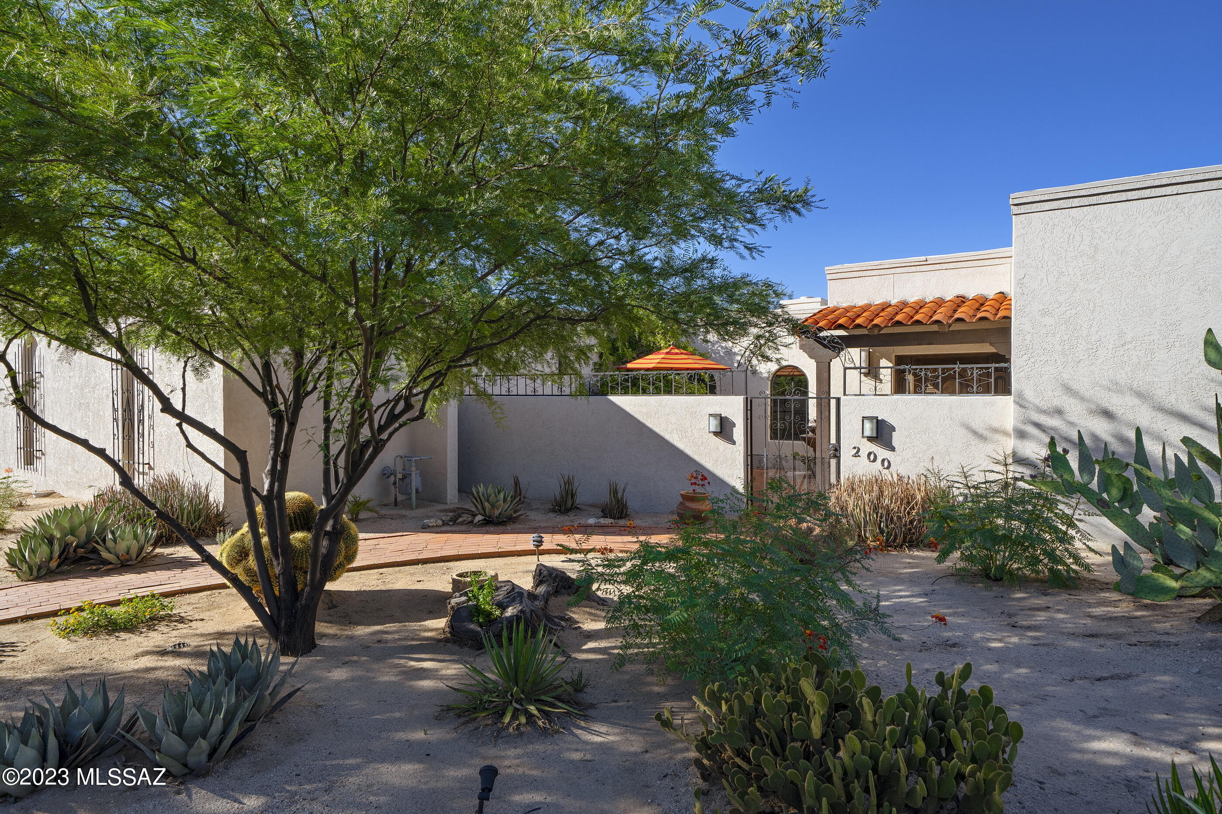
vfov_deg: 64.5
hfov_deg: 86.9
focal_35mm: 19
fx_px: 645
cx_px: 611
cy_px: 407
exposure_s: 1/160
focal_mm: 19
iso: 100
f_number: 9
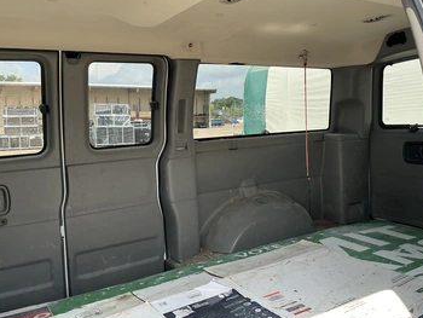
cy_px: 146
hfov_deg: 56.8
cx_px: 219
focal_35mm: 32
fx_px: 391
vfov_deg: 44.2
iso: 25
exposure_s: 1/259
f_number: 1.8
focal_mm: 3
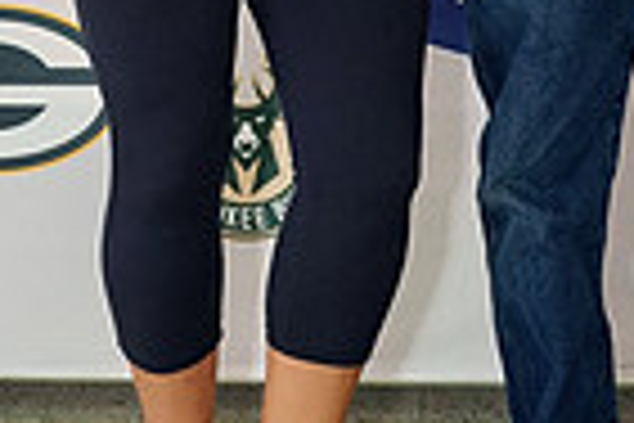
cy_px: -526
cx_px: 405
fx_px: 3716
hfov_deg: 9.7
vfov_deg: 6.3
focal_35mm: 211
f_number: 8
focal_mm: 44
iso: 1600
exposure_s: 1/100
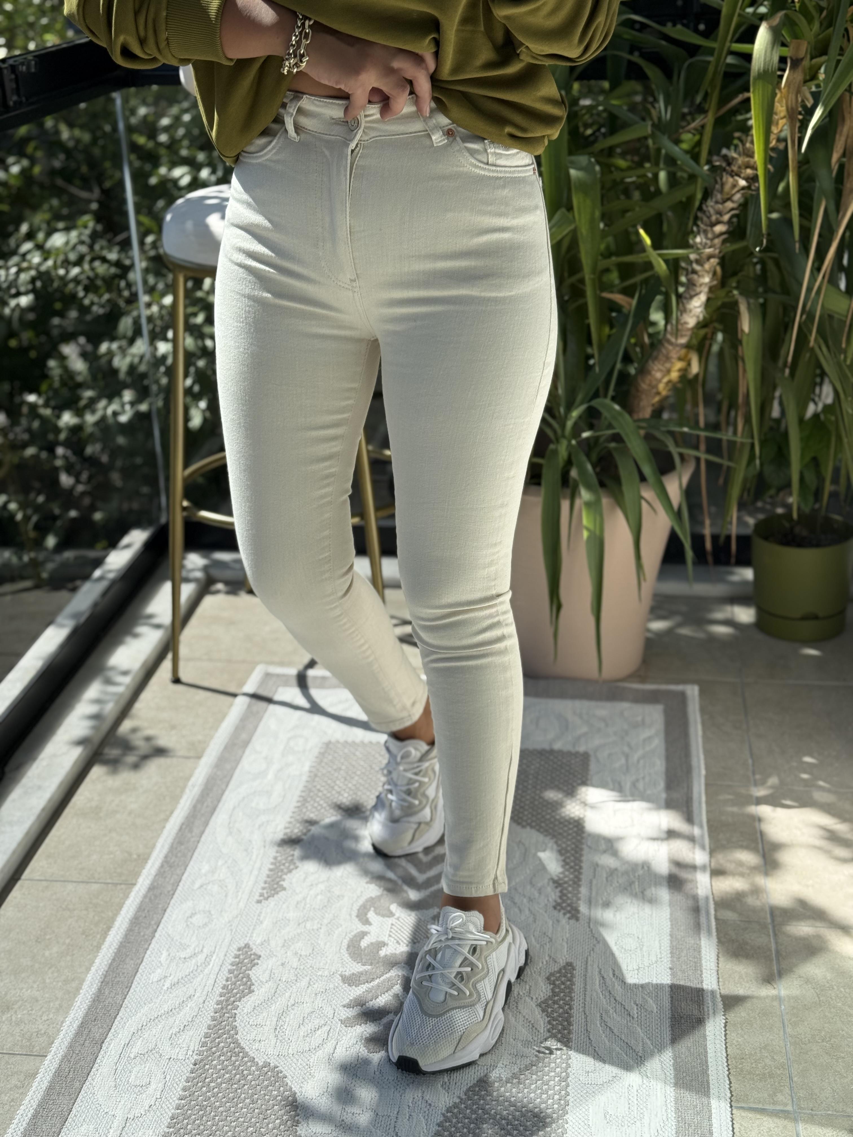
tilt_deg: -37.7
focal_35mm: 48
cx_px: 426
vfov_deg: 39.7
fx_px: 1577
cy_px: 568
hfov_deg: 30.3
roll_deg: +1.9
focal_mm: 6.76
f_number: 1.78
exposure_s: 1/1980
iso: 64
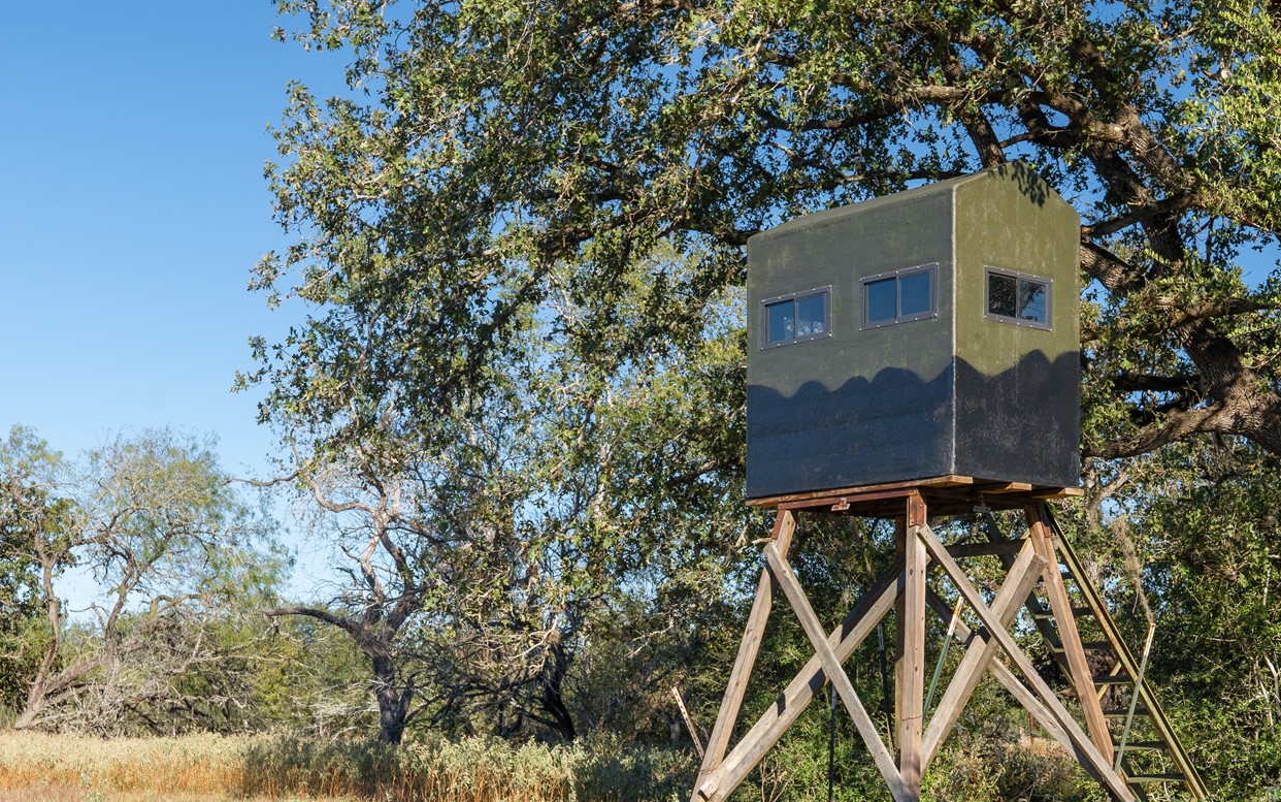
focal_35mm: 58
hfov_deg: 35.1
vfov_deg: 22.0
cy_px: 682
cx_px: 535
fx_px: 2022
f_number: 8
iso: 320
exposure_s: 1/250
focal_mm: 32.5
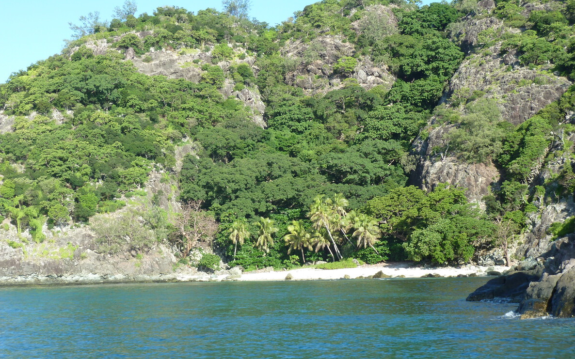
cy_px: 174
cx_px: 287
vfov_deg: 22.0
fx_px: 924
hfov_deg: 34.5
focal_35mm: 59
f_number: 3.9
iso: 80
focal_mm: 9.1
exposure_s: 1/250
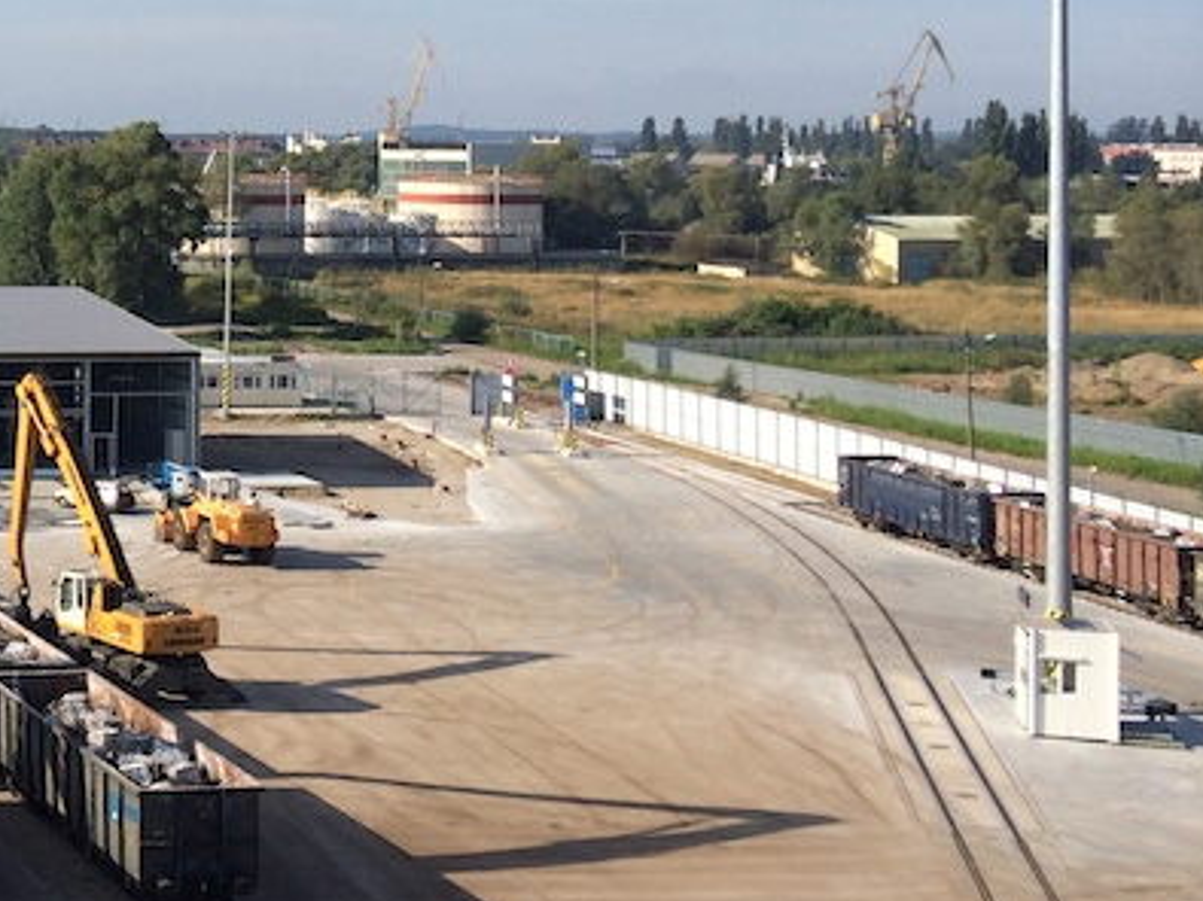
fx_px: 2640
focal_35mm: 76
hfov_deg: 23.3
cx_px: -283
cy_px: 64
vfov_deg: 19.0
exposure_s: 1/2283
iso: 40
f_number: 2.2
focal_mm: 4.12
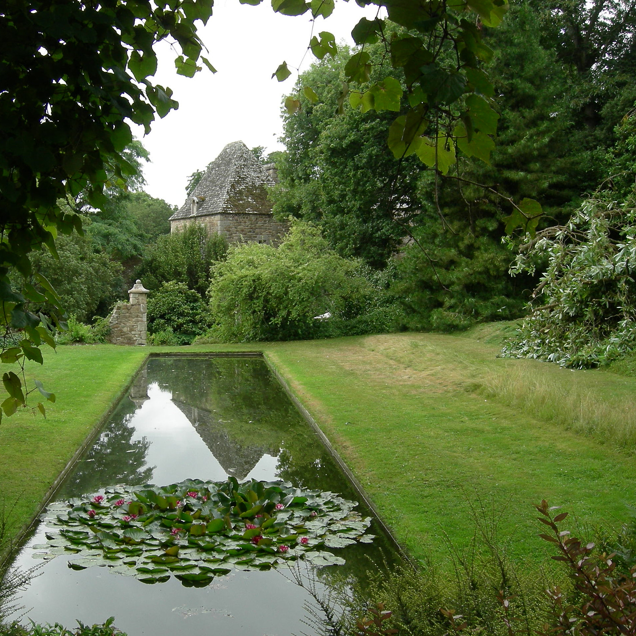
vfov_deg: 39.2
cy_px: 315
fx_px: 894
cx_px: 240
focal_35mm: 43
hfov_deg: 38.9
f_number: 4.3
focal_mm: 7.5
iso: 64
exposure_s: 1/91.1
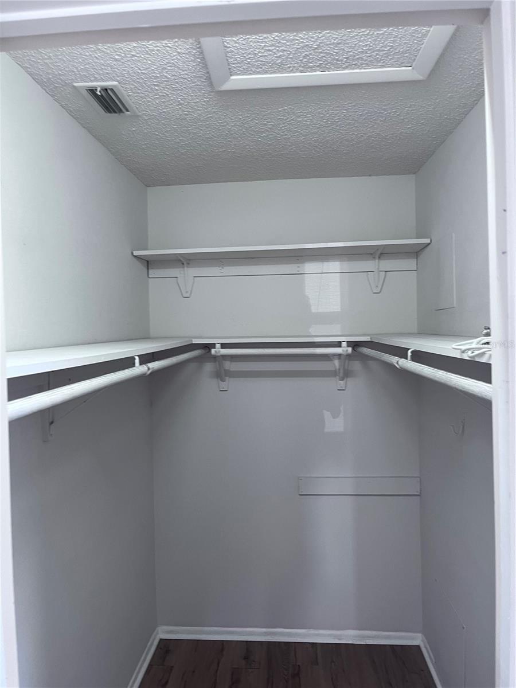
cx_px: 258
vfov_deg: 67.3
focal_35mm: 26
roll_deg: +1.8
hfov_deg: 53.1
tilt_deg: +1.1
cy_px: 344
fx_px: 517
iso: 125
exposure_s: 1/60
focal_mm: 5.1
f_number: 1.6
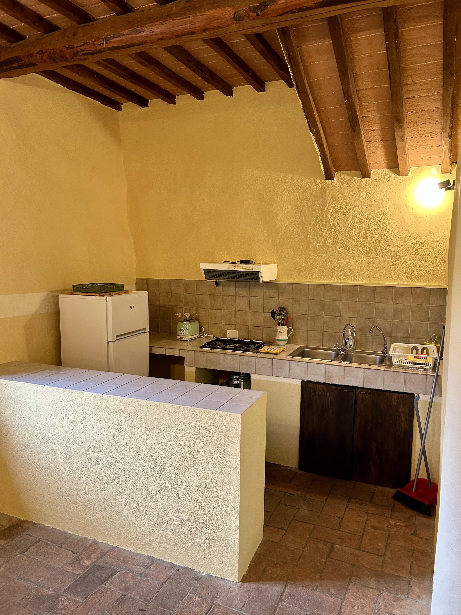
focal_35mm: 26
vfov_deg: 67.3
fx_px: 462
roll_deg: -1.2
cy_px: 308
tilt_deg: -6.1
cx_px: 230
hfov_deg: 53.1
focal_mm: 5.7
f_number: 1.5
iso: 125
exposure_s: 1/50
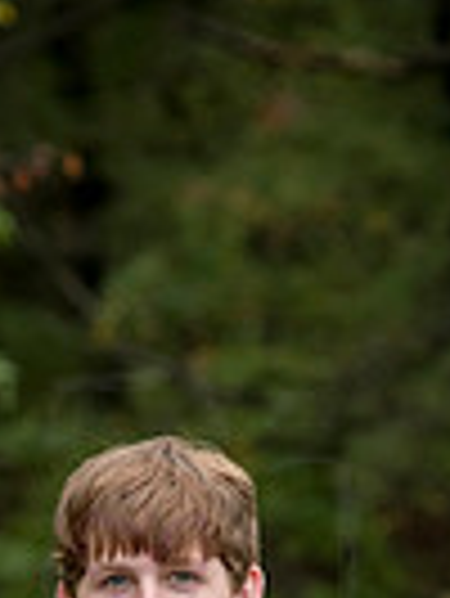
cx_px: 162
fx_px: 10418
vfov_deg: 3.3
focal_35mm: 602
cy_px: 971
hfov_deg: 2.5
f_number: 7.1
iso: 800
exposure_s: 1/400
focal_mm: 185
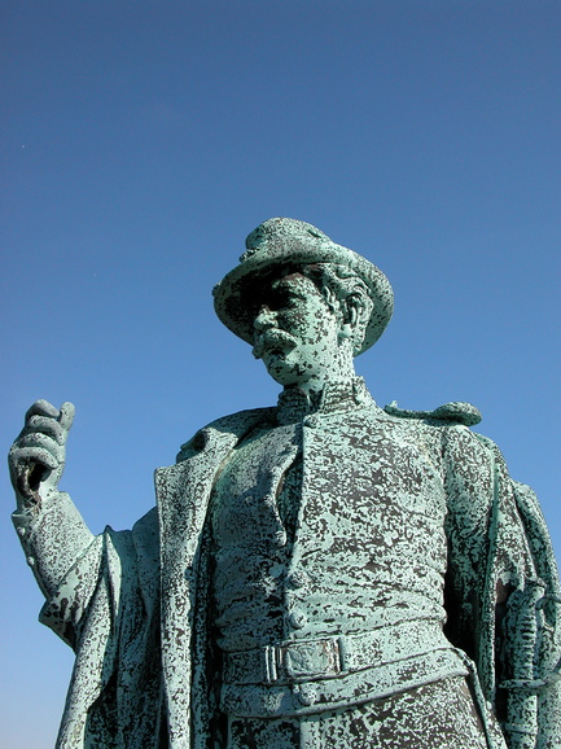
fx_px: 778
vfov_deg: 51.4
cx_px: 286
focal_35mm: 36
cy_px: 382
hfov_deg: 39.6
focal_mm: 8.9
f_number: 6.3
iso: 100
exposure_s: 1/310
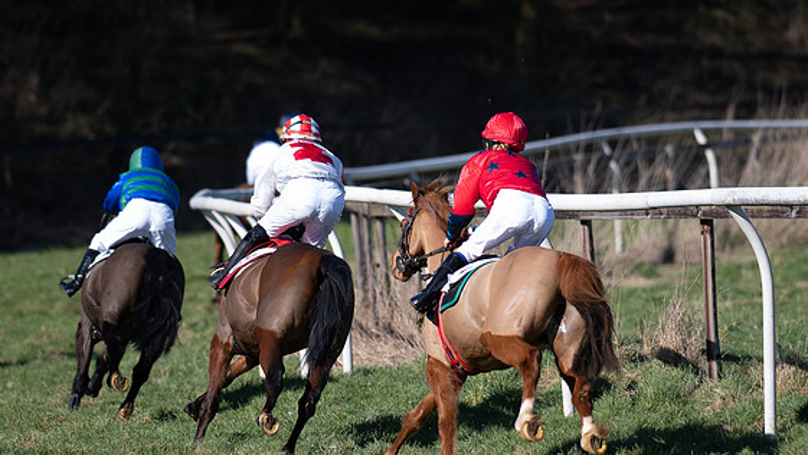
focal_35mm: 325
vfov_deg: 3.7
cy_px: 233
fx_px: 6965
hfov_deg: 6.6
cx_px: 469
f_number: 1.8
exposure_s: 1/3200
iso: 50
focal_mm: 135
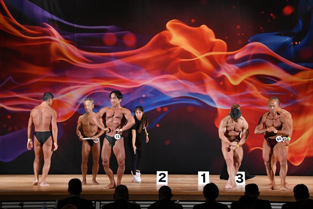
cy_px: 104
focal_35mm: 123
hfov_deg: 16.7
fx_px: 1069
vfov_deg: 11.1
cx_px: 156
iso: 3200
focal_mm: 82
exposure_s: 1/400
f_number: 5.6
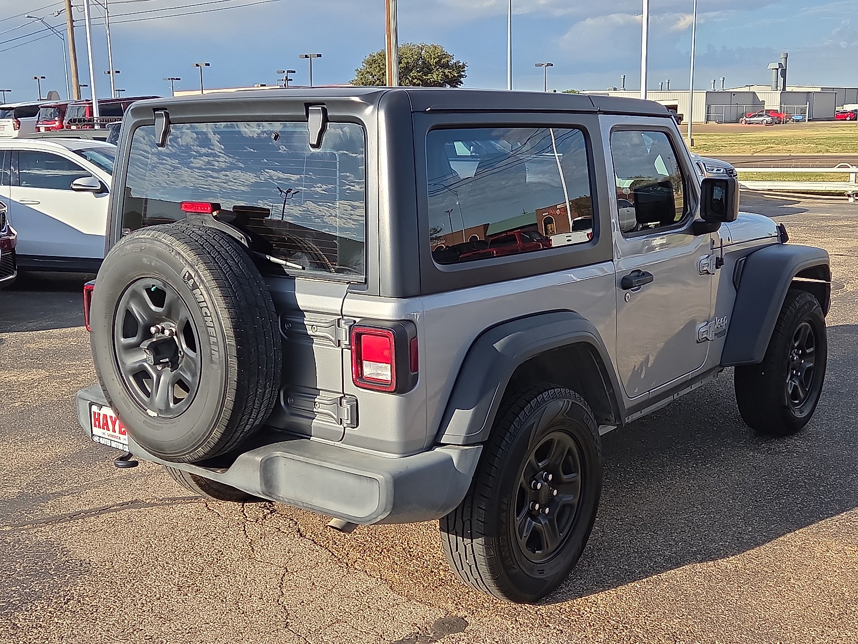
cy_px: 322
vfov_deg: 36.0
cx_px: 429
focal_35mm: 40
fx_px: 991
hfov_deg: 46.8
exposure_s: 1/1250
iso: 25
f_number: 1.8
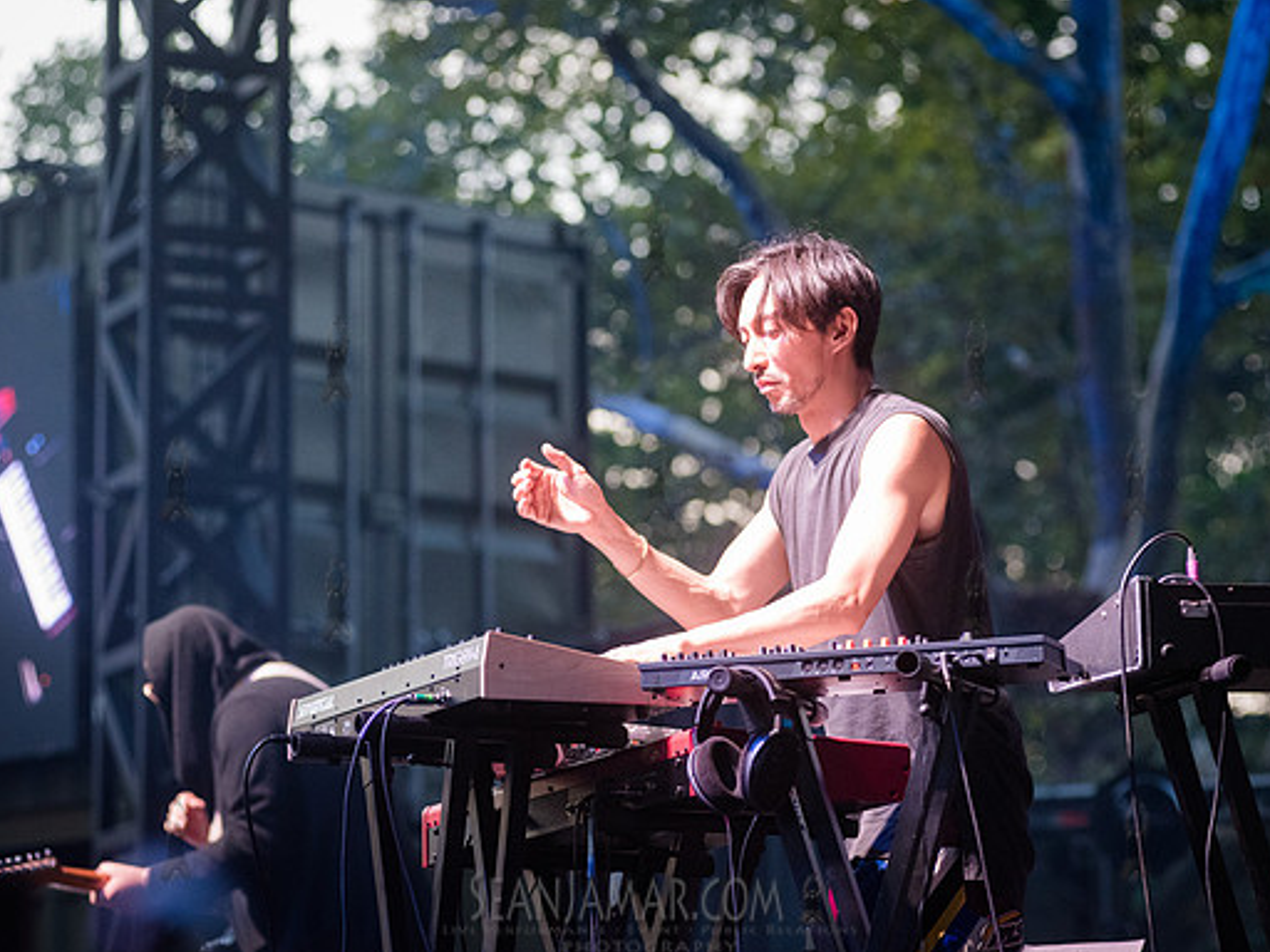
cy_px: 477
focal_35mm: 138
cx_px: 655
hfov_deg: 14.3
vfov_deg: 10.7
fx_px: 5063
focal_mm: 125
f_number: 4
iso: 5000
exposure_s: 1/500
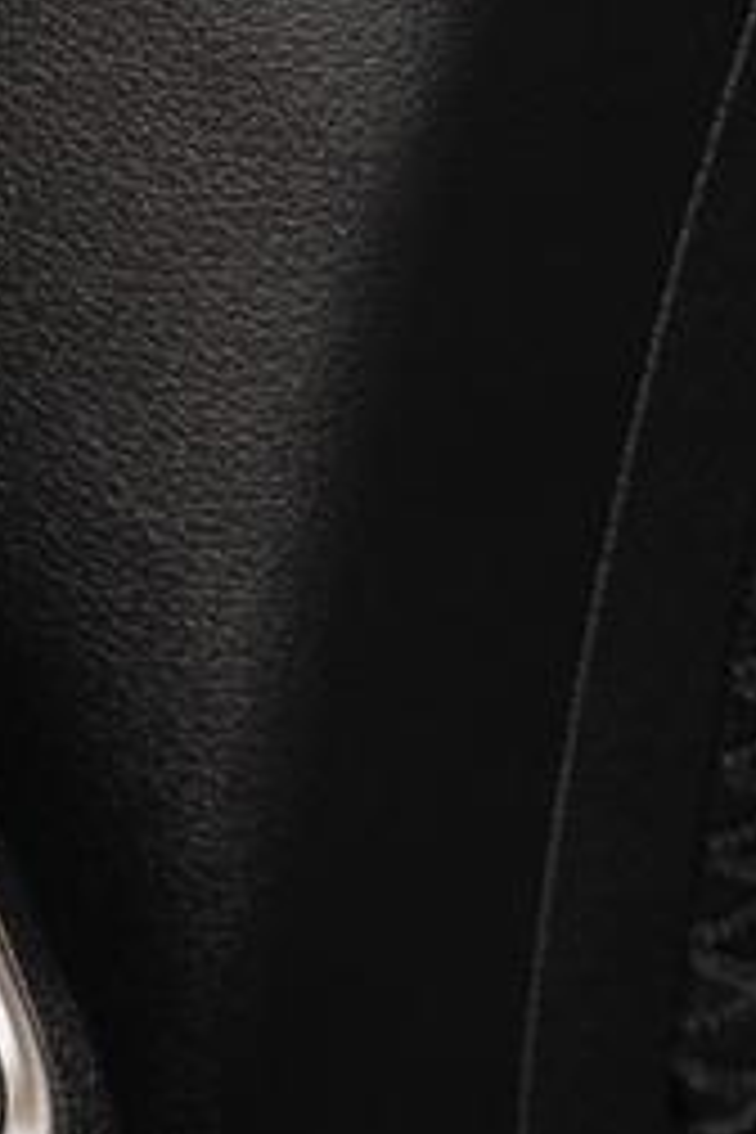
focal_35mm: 473
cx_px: -665
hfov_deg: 2.9
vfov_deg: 4.3
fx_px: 14898
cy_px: 1450
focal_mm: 62.7
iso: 100
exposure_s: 2
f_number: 5.6
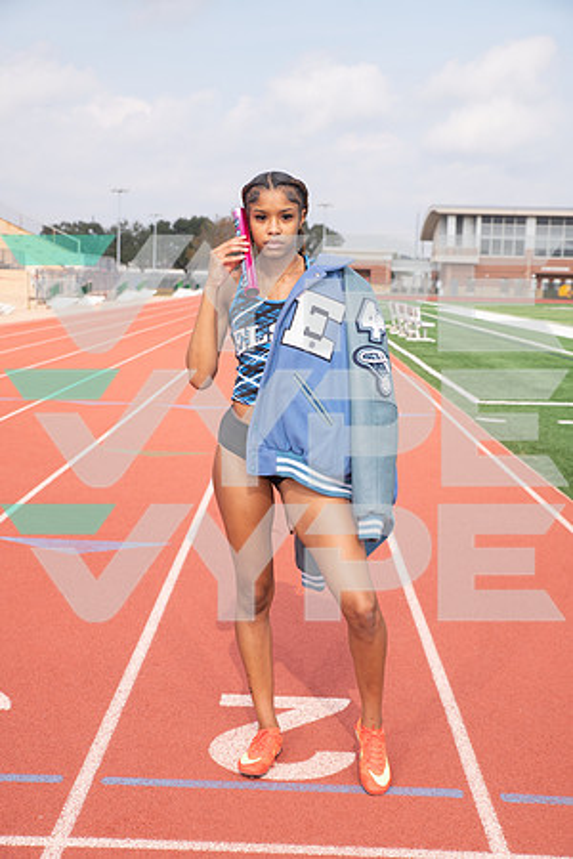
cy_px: 430
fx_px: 1241
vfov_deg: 38.2
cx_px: 286
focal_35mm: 52
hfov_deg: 26.0
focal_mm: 52
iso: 100
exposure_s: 1/320
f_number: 7.1
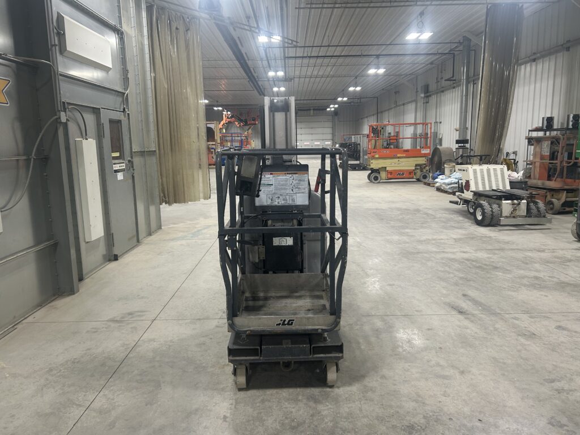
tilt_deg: -9.6
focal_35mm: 26
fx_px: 436
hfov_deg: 67.3
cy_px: 218
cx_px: 290
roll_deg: +0.4
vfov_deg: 53.1
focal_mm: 5.7
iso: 80
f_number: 1.5
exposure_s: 1/60
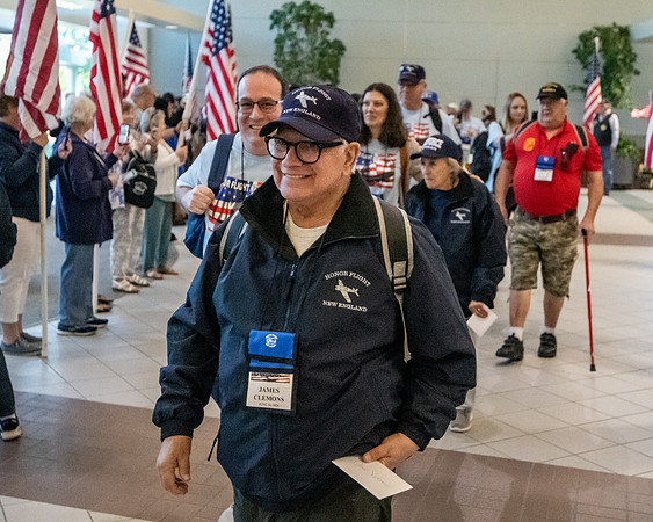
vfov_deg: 29.3
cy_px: 204
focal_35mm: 51
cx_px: 306
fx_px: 994
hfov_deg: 36.4
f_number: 2.8
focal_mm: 30
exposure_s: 1/1600
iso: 12800
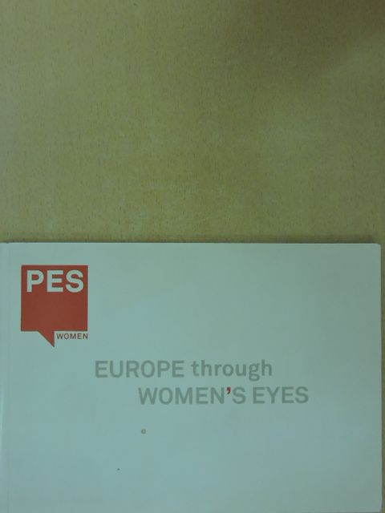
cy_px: 256
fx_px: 519
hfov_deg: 40.7
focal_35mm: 35
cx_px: 192
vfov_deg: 52.6
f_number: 3.8
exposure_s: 1/60
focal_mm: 6.3
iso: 900
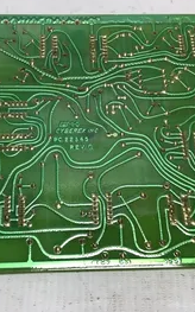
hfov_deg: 25.8
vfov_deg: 40.3
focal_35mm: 50
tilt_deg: -61.4
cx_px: 80
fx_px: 426
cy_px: 160
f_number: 2.4
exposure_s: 1/120
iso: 25
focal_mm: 3.3
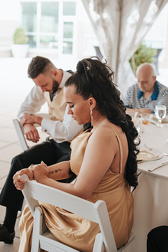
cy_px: 126
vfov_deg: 39.6
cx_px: 84
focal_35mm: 50
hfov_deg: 27.0
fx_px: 350
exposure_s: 1/160
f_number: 2.8
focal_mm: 50
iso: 250
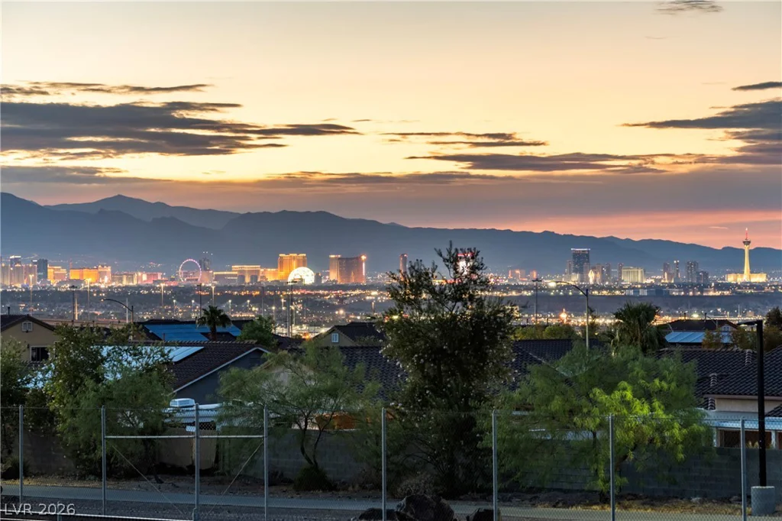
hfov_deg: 17.1
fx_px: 2606
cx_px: 391
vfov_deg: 11.4
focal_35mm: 120
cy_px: 260
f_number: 8
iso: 400
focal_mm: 120
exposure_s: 1/20
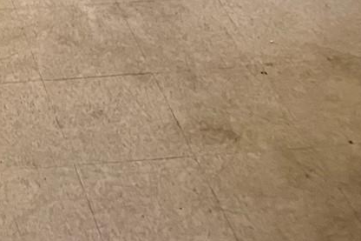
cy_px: -231
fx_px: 1123
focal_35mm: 112
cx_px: -141
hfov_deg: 16.9
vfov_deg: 11.2
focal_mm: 3.99
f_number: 1.8
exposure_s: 1/30
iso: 320
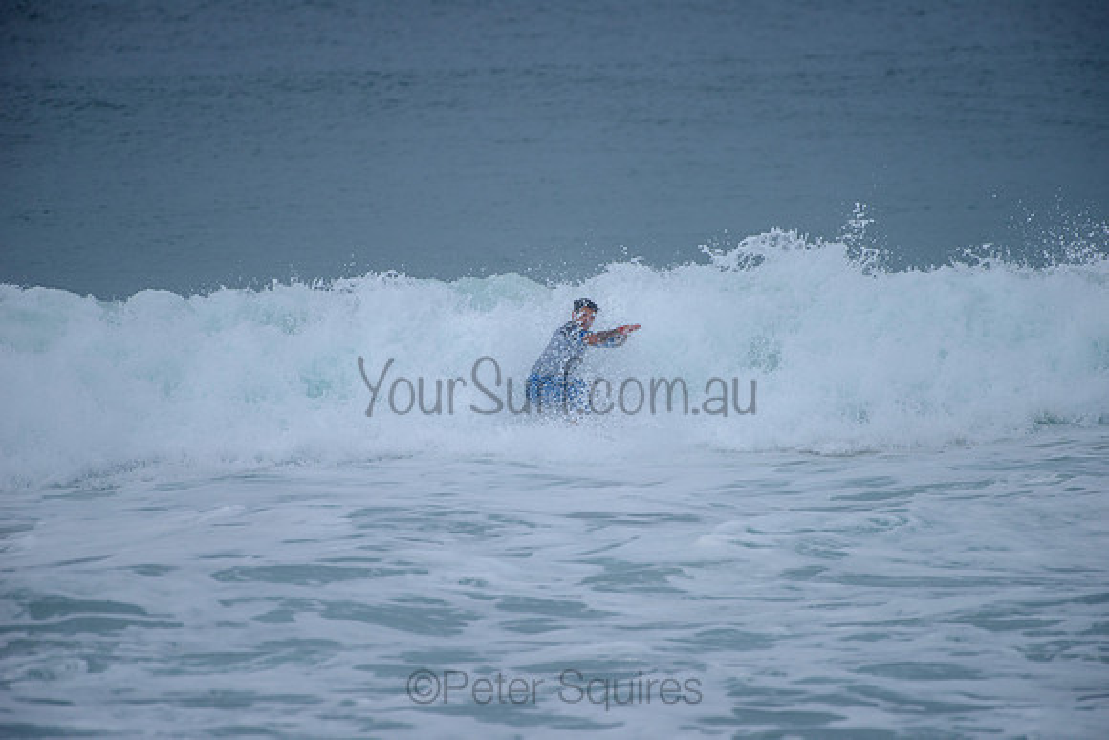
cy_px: 370
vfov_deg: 2.8
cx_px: 554
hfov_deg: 4.1
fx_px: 15406
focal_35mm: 500
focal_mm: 500
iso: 360
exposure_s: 1/2000
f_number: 5.6
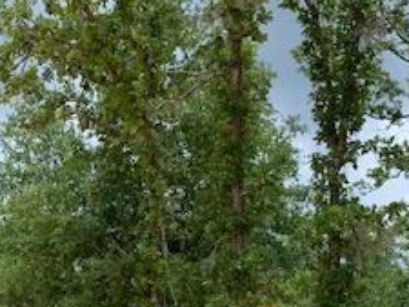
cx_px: -7
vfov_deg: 19.6
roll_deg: -2.4
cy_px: 274
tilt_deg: +9.3
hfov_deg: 25.0
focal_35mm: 74
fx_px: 875
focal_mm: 4.25
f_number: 1.8
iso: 25
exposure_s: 1/835
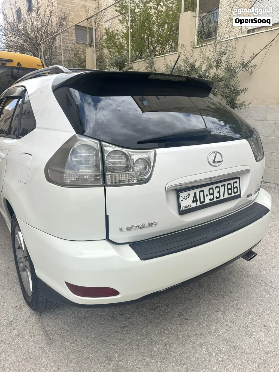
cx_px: 140
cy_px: 186
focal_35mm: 24
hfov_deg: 56.8
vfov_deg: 71.6
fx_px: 258
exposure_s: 1/1880
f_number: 1.78
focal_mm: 6.86
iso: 80
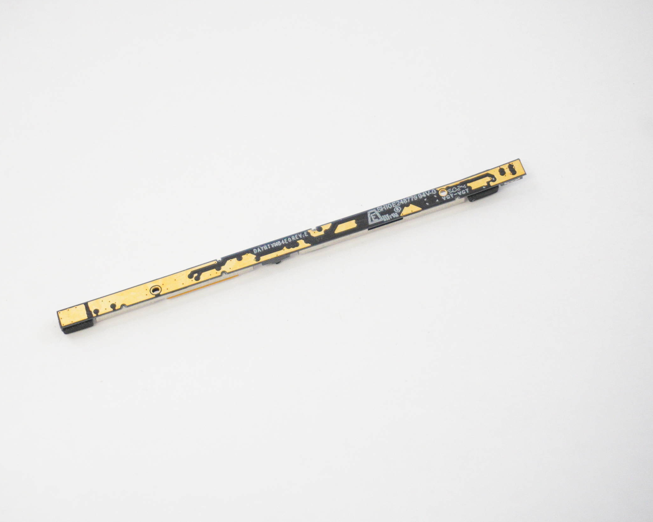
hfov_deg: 22.5
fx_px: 1643
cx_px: 280
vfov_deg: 18.1
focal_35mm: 85
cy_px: 261
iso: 6400
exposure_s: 1/320
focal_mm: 50
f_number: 5.6
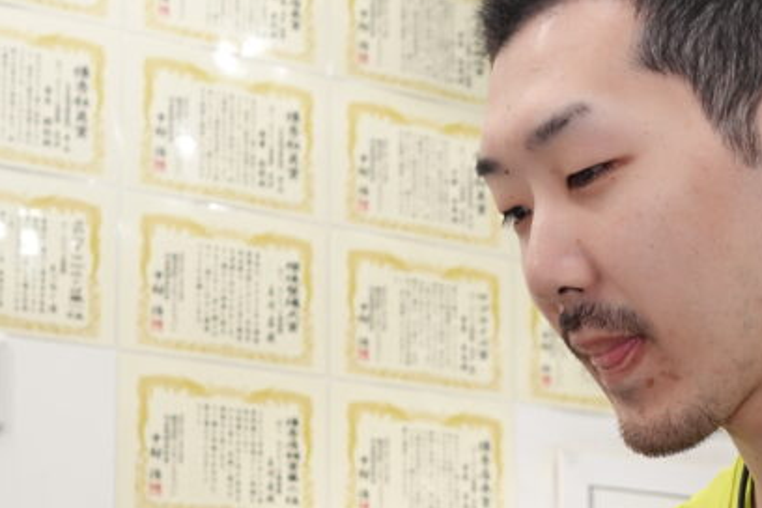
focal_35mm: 103
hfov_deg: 19.5
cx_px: 654
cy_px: 518
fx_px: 2180
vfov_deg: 13.1
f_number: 2.8
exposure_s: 1/50
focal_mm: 15.67
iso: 400
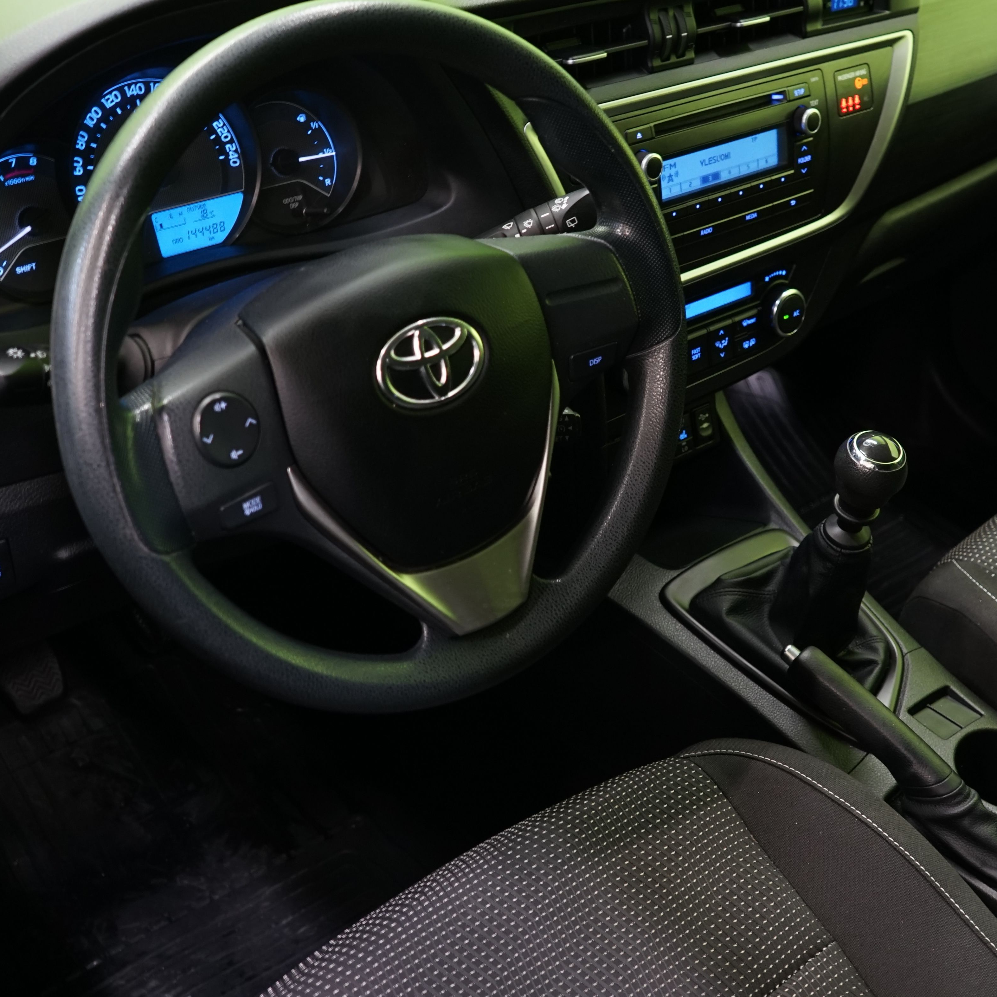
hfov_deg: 35.8
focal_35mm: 47
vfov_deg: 36.0
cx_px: 644
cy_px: 471
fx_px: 1532
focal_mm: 29
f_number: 4.5
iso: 800
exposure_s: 1/10
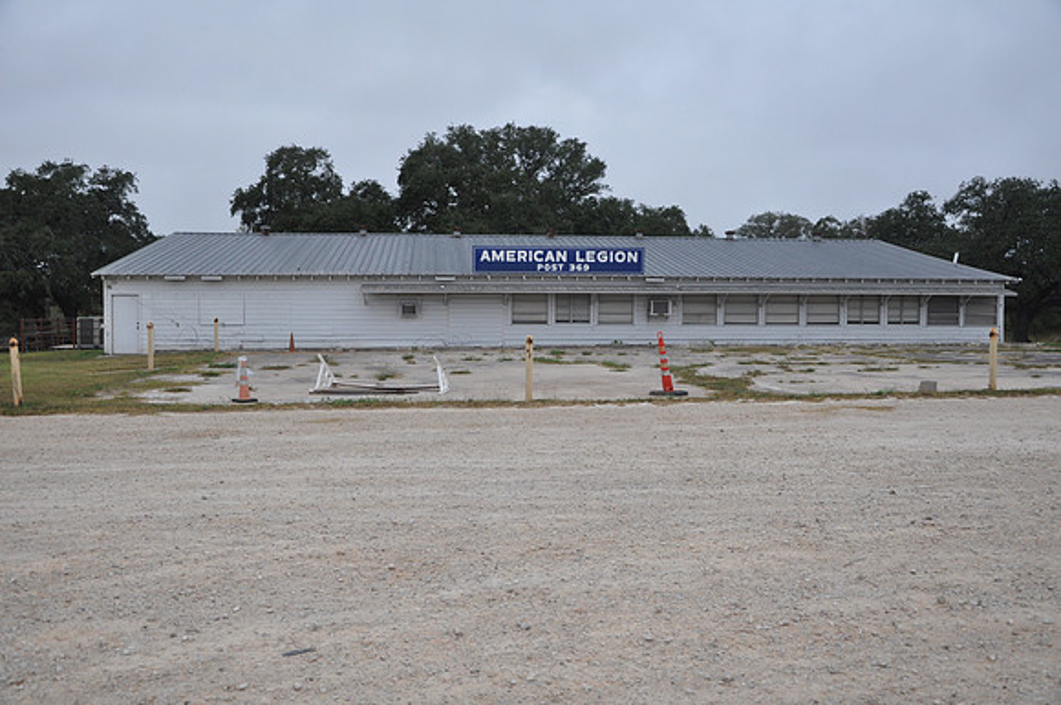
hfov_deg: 57.3
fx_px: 971
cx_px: 530
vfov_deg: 39.9
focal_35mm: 33
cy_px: 352
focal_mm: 22
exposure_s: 1/30
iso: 400
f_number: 5.6
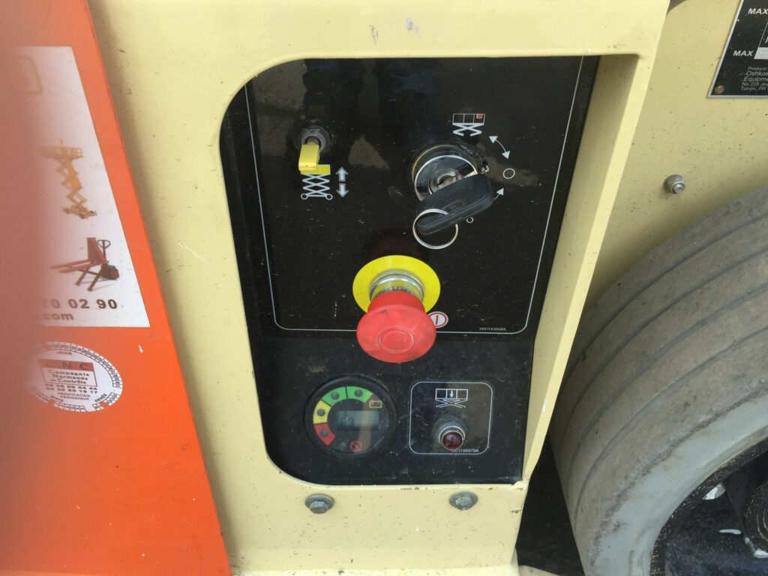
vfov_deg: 48.2
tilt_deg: -42.4
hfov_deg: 61.7
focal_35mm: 29
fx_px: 643
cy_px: 288
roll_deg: -3.6
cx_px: 384
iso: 32
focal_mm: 4.15
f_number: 2.2
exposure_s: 1/416
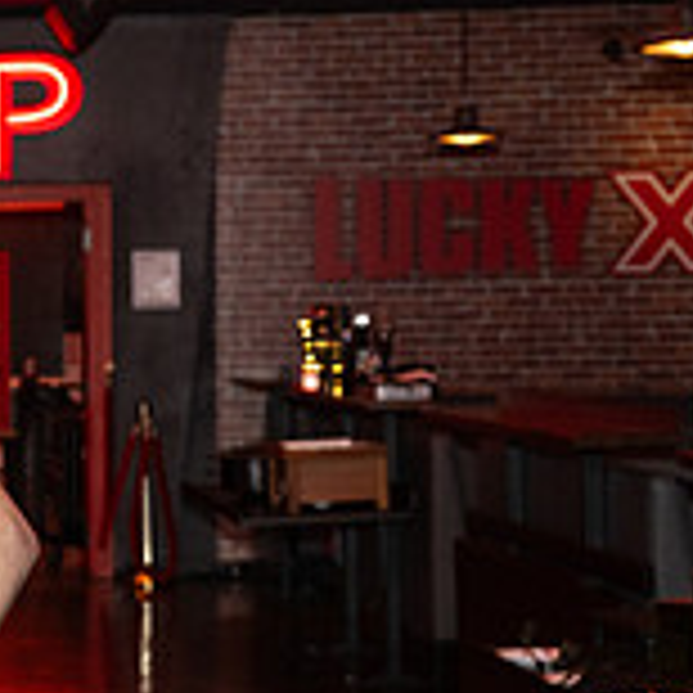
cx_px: -576
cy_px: 394
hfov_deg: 12.9
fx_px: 2763
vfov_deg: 14.3
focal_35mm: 122
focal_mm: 38
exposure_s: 1/125
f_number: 5.6
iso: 1000
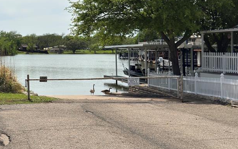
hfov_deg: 32.1
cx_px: 46
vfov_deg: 20.8
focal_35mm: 62
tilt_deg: +1.2
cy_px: 34
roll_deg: -0.3
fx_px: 402
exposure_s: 1/15385
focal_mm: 6.76
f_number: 1.78
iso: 100
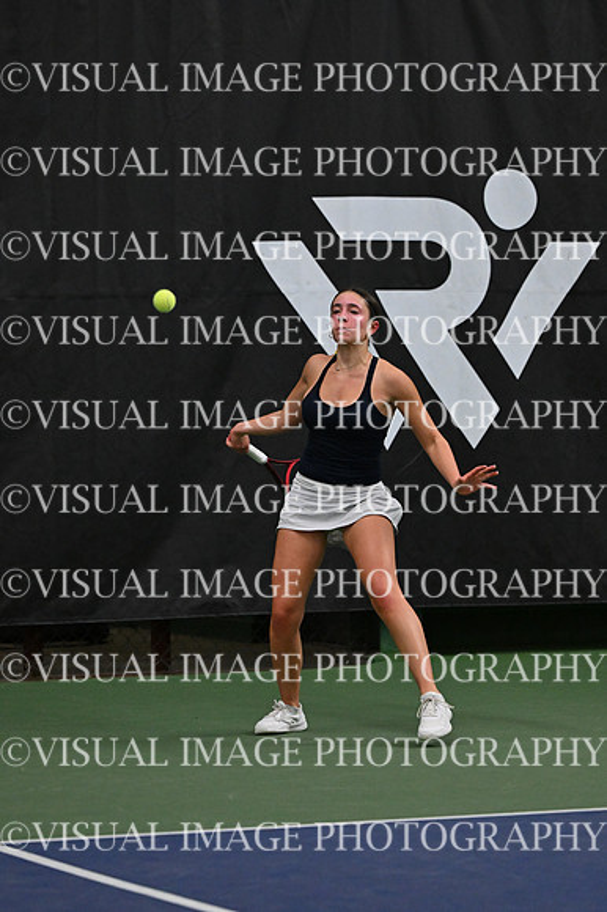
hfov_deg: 8.0
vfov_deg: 12.0
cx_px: 304
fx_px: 4355
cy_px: 456
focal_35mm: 172
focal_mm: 115
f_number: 2.8
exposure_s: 1/1000
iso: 4000
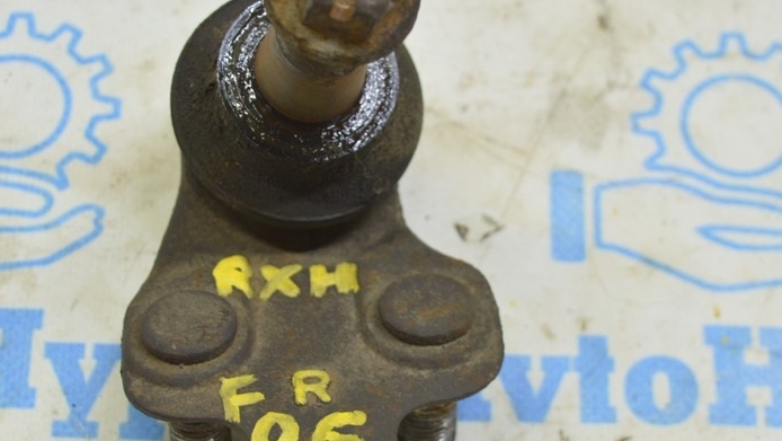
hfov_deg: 24.1
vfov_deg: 13.8
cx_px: 311
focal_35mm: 88
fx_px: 1825
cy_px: 261
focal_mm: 38
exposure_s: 1/20
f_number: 5.6
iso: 400
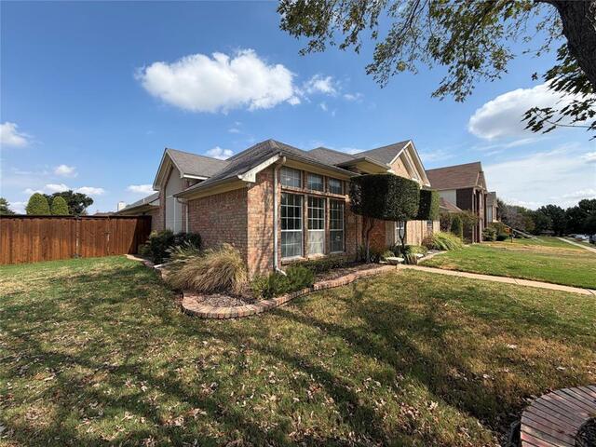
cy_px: 224
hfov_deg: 102.1
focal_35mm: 14
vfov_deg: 85.7
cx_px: 298
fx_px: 241
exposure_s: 1/770
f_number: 2.2
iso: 20
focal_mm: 2.22
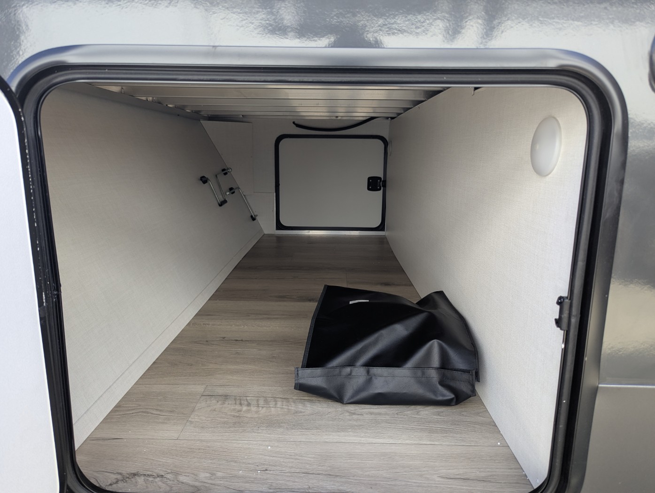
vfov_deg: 56.9
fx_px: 455
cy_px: 246
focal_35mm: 24
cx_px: 328
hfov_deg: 71.5
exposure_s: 1/205
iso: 49
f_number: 1.85
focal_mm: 6.81
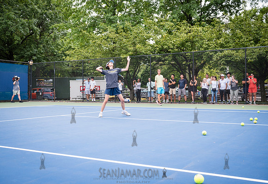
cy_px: 92
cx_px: 130
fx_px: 293
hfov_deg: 49.2
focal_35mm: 39
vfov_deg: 34.9
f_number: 4.5
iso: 400
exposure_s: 1/400
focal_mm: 38
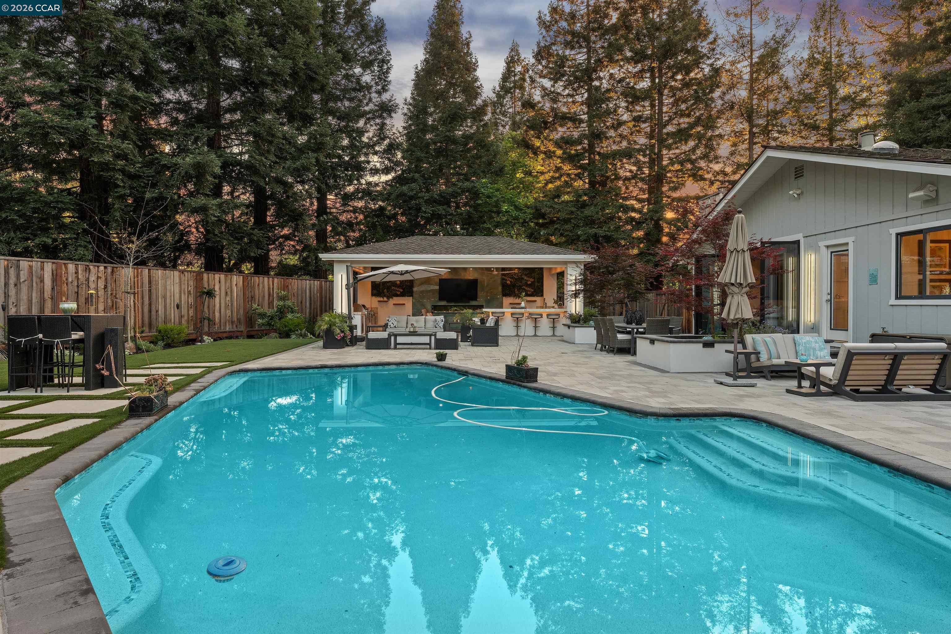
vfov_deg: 60.7
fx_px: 541
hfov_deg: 82.6
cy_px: 317
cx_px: 476
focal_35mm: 20
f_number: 9
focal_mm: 20.5
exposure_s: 1/15
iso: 200
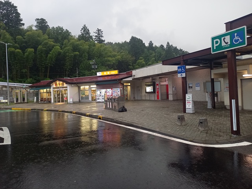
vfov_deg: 54.9
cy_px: 94
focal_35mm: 25
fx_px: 182
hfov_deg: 69.4
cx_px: 126
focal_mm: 4.65
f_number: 1.8
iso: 320
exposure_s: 1/60
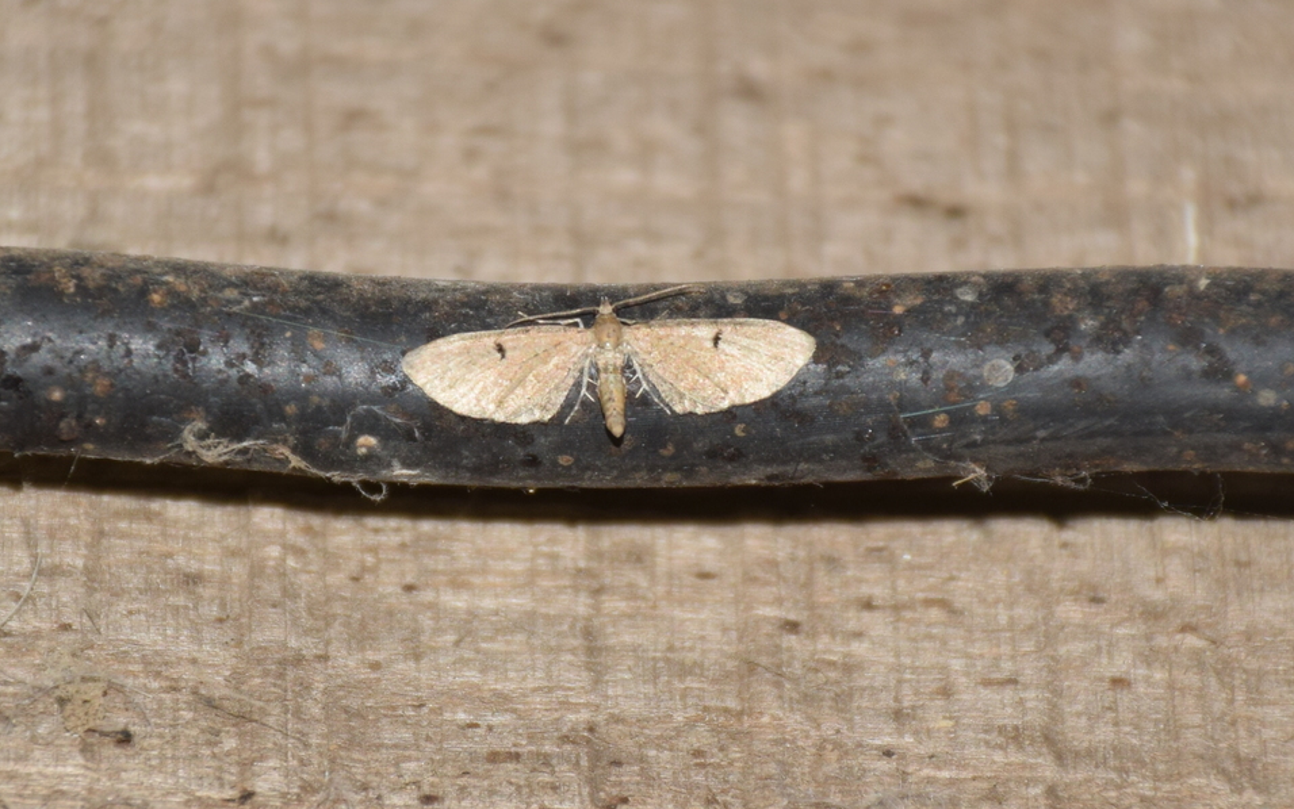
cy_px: 382
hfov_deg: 9.8
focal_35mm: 215
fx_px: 7584
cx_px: 645
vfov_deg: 6.1
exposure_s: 1/60
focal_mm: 140
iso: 320
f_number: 7.1
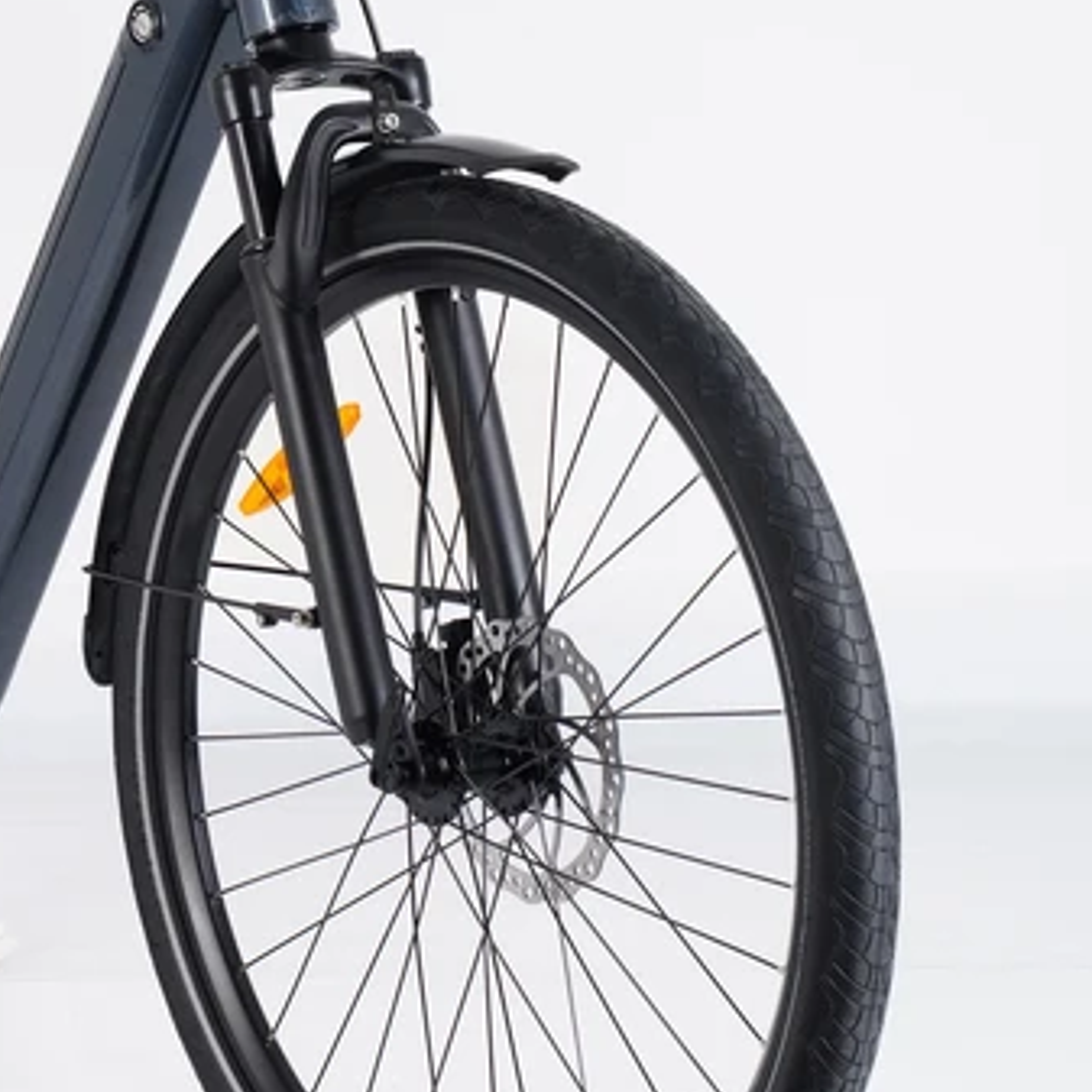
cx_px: 42
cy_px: 394
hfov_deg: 9.2
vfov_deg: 9.3
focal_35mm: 189
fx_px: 6745
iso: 320
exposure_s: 1/160
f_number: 10
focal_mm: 75
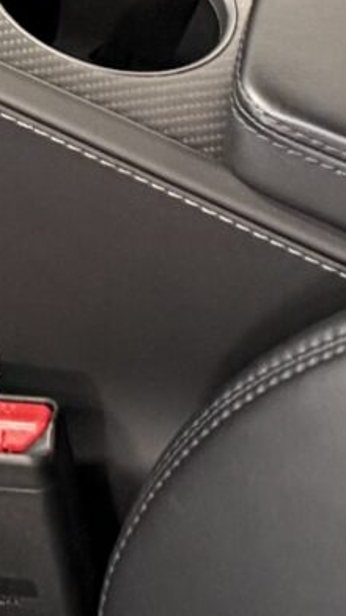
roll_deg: -10.5
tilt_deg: -29.1
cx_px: -399
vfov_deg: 11.6
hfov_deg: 6.8
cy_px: -521
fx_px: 2788
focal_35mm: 171
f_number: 1.78
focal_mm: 6.76
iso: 800
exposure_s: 1/33
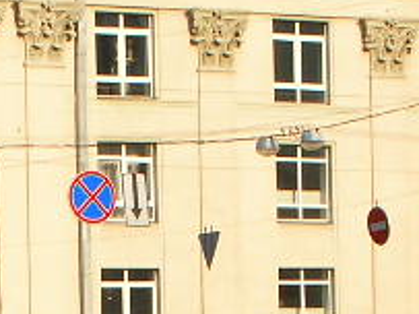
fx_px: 2807
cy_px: 485
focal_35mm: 232
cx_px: -43
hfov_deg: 8.5
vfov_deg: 6.3
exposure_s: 1/60.2
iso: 50
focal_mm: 7.7
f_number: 9.9
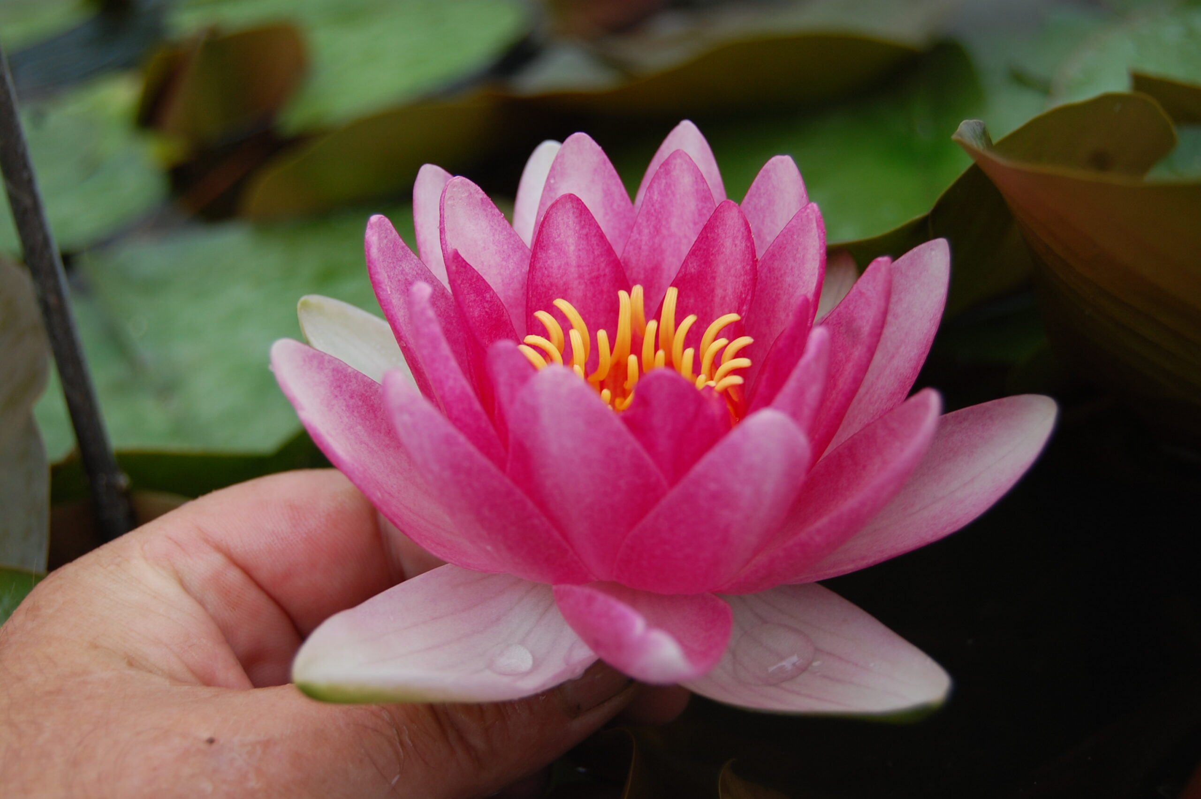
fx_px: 1900
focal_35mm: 57
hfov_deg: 35.1
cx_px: 600
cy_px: 400
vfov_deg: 23.7
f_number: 5.6
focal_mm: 38
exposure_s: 1/125
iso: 220
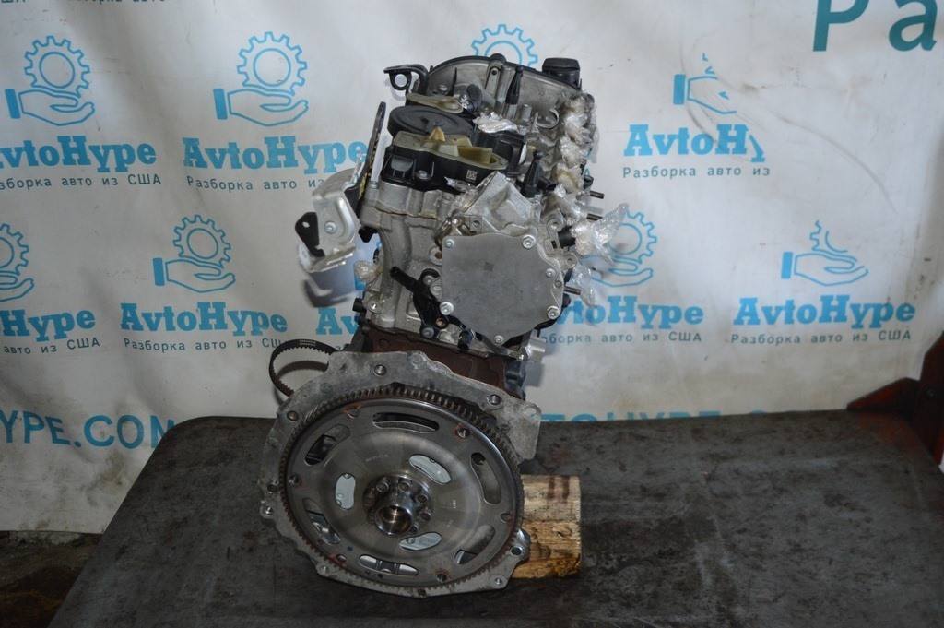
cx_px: 472
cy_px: 314
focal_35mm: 39
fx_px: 1022
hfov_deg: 49.6
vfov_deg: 34.2
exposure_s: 1/60
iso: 1600
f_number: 4
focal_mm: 26
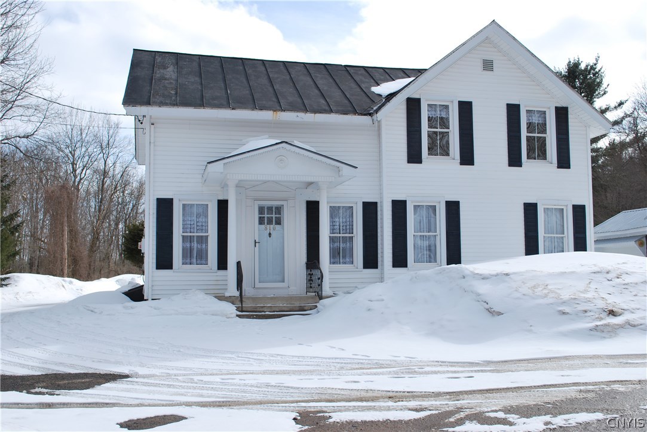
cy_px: 216
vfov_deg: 34.3
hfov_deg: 49.5
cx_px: 324
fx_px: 701
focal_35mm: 39
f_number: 9
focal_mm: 26
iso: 100
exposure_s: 1/320
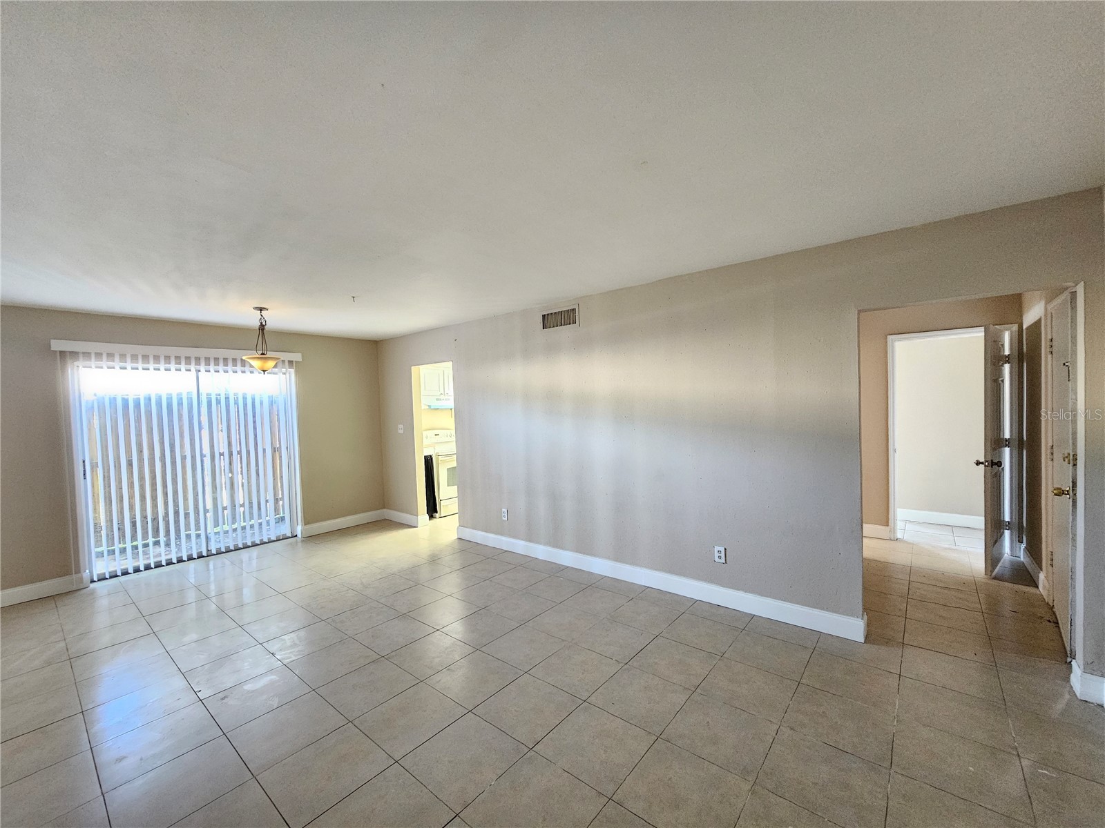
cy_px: 414
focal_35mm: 13
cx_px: 552
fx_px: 415
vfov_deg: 89.9
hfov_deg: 106.2
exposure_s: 1/24
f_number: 2.2
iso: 800
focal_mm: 2.2
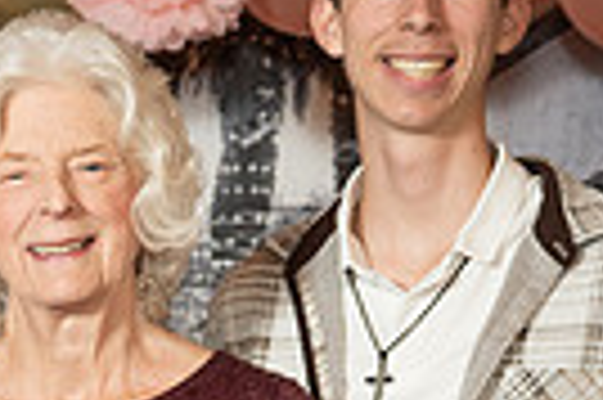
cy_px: 591
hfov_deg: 12.0
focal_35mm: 167
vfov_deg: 8.0
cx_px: -162
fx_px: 2794
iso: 1000
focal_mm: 38.6
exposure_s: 1/160
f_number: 2.8
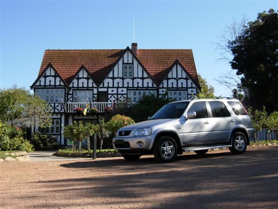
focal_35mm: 48
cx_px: 139
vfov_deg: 30.3
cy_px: 104
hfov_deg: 39.7
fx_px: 385
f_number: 4.9
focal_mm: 10.1
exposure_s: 1/249
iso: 50
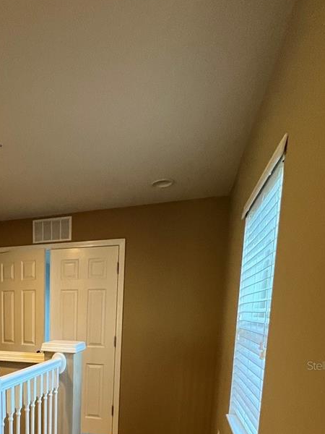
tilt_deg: -7.9
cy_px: 365
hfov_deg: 47.7
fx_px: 325
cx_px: 33
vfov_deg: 60.2
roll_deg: -0.3
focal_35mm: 26
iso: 400
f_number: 1.8
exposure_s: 1/60
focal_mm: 1.57
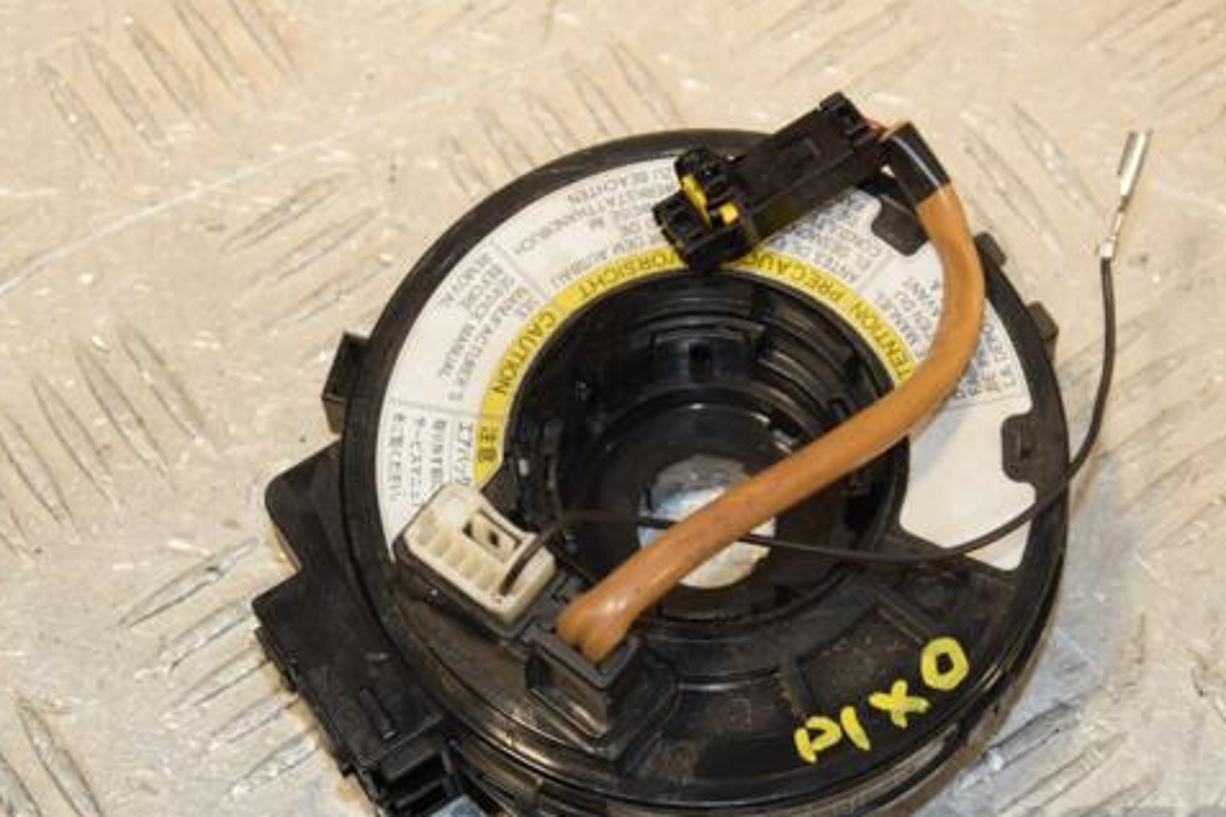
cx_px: 658
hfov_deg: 17.5
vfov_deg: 11.7
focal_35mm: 117
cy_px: 504
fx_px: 3984
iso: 800
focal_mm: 62
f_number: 8
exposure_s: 1/200
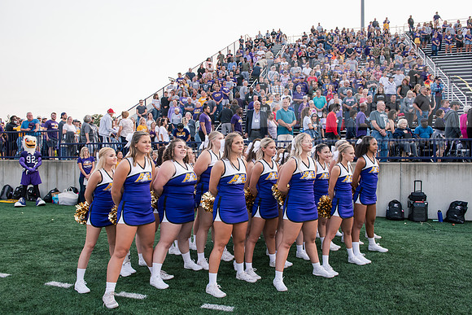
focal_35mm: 27
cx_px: 236
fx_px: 354
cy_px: 158
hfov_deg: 67.4
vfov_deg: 48.0
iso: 500
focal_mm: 27
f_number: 7.1
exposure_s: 1/200
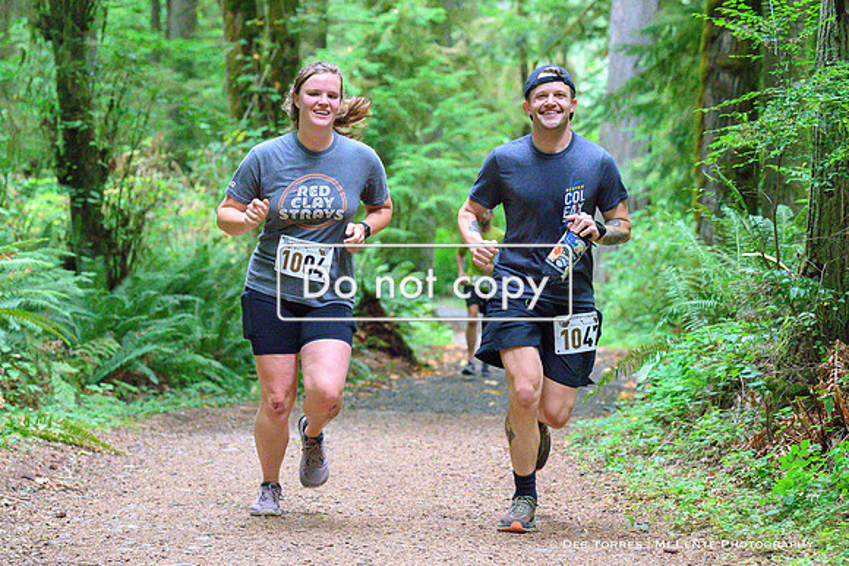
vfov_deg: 13.7
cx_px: 454
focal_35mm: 100
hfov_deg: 20.3
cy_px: 281
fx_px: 2366
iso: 12800
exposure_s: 1/800
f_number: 4
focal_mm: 74
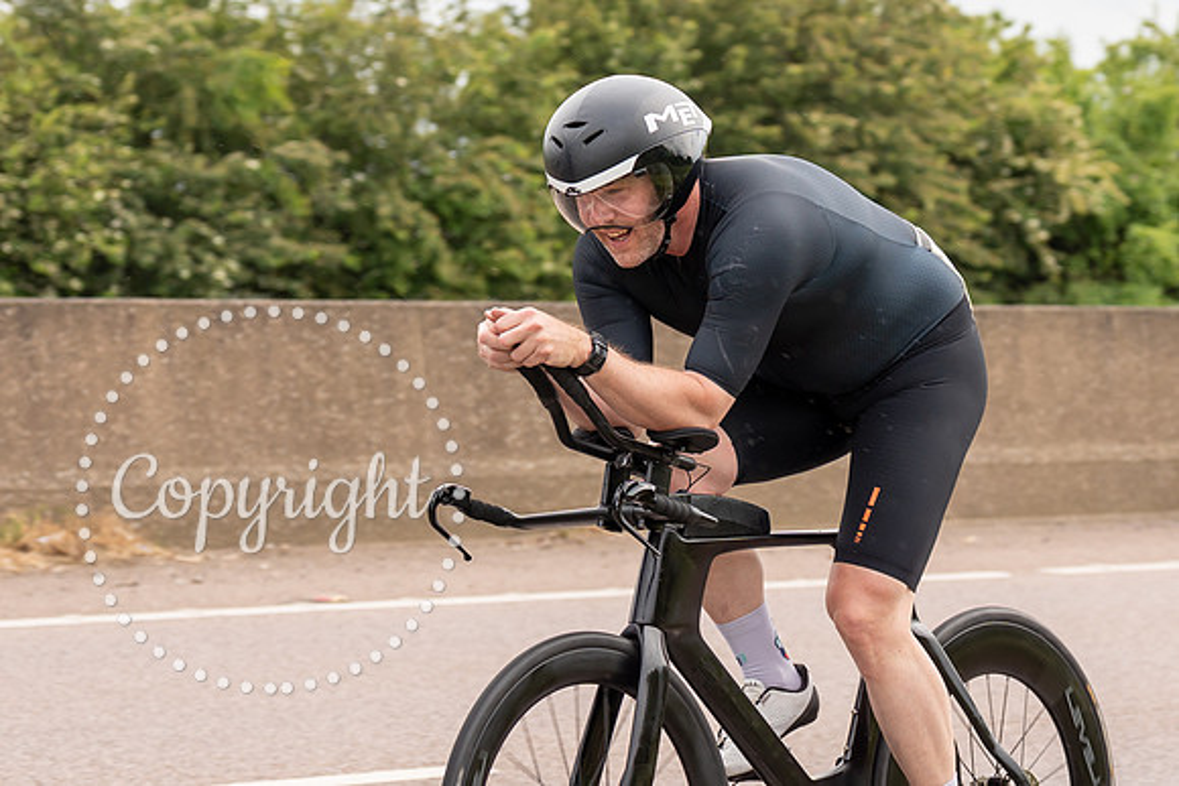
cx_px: 712
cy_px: 318
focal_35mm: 172
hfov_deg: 11.9
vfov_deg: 8.0
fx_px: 5650
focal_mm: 70
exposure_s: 1/800
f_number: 4
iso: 125
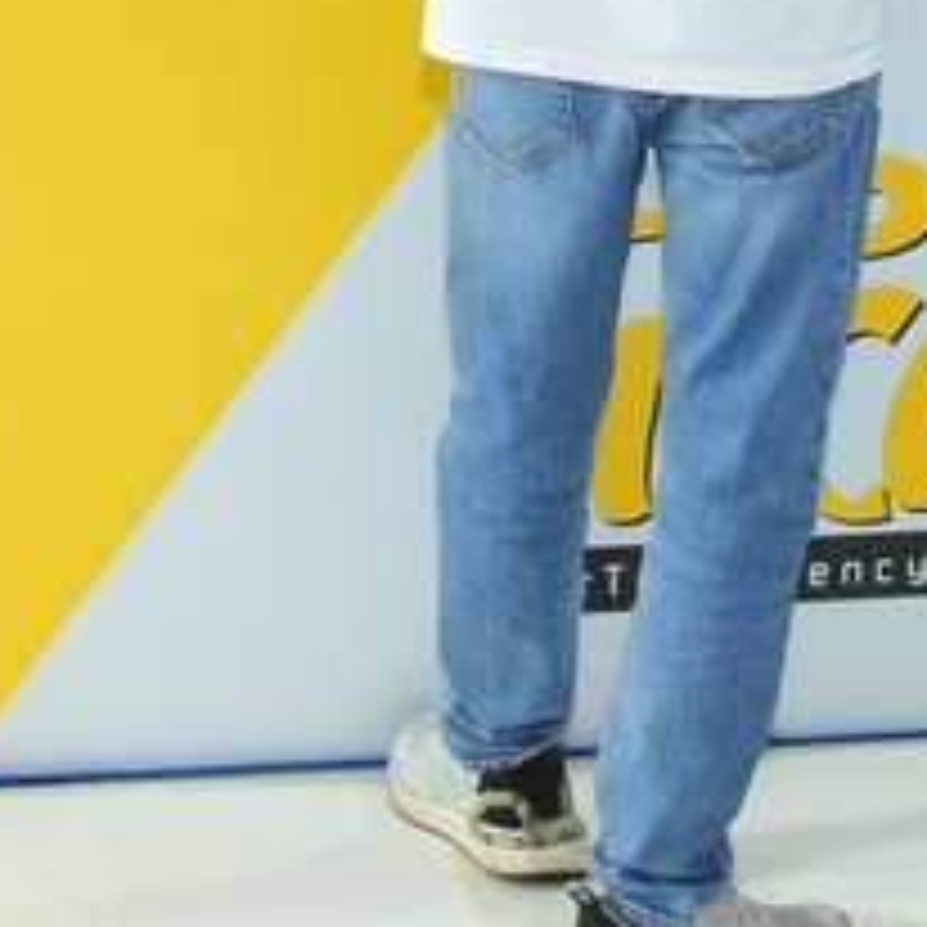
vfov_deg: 13.0
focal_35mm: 119
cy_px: -824
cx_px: 126
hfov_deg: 14.5
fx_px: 3605
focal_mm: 24
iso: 1600
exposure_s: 1/200
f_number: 5
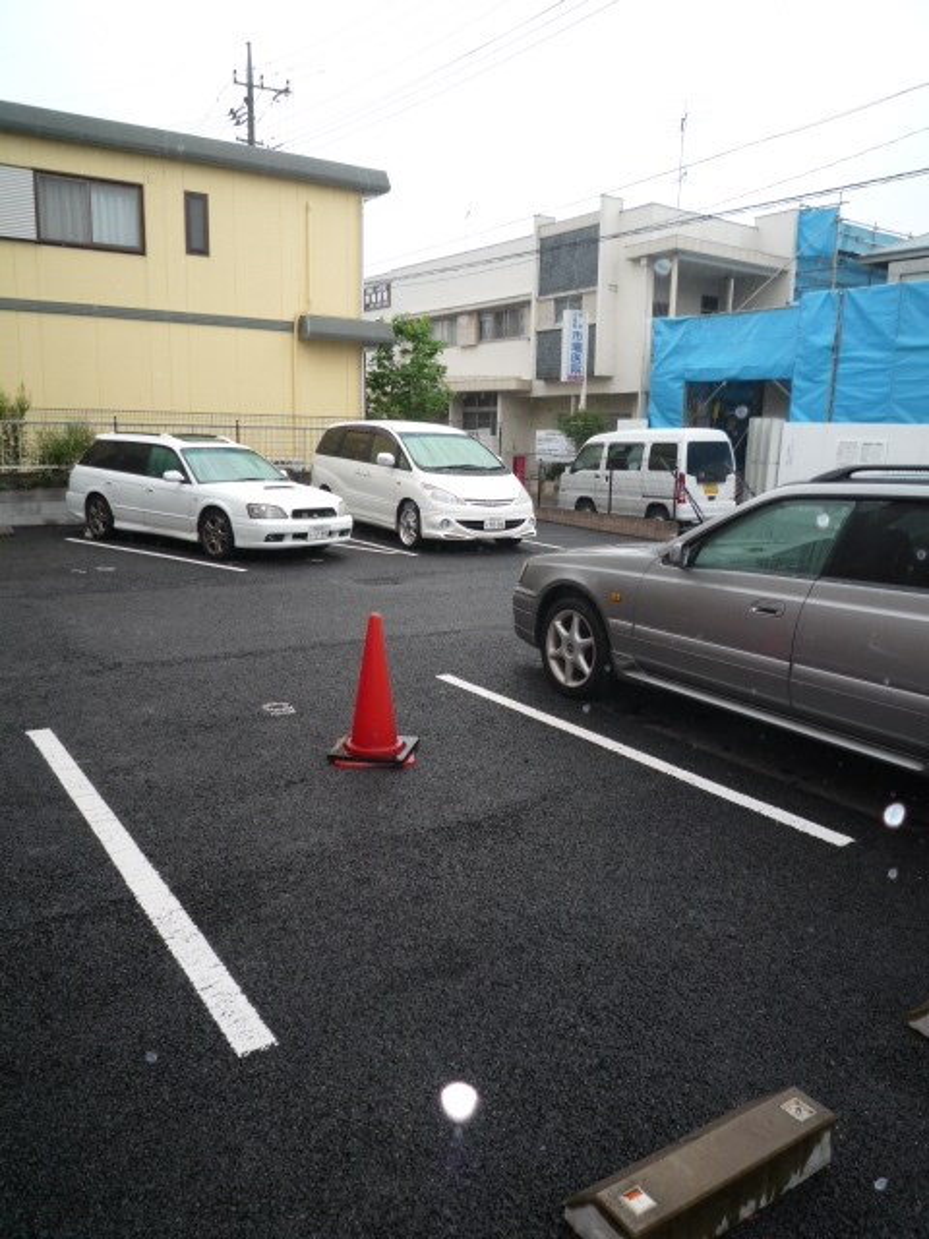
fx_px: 895
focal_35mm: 25
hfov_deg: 54.9
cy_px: 620
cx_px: 464
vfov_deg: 69.4
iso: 100
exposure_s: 1/160
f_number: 2.8
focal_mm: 4.4
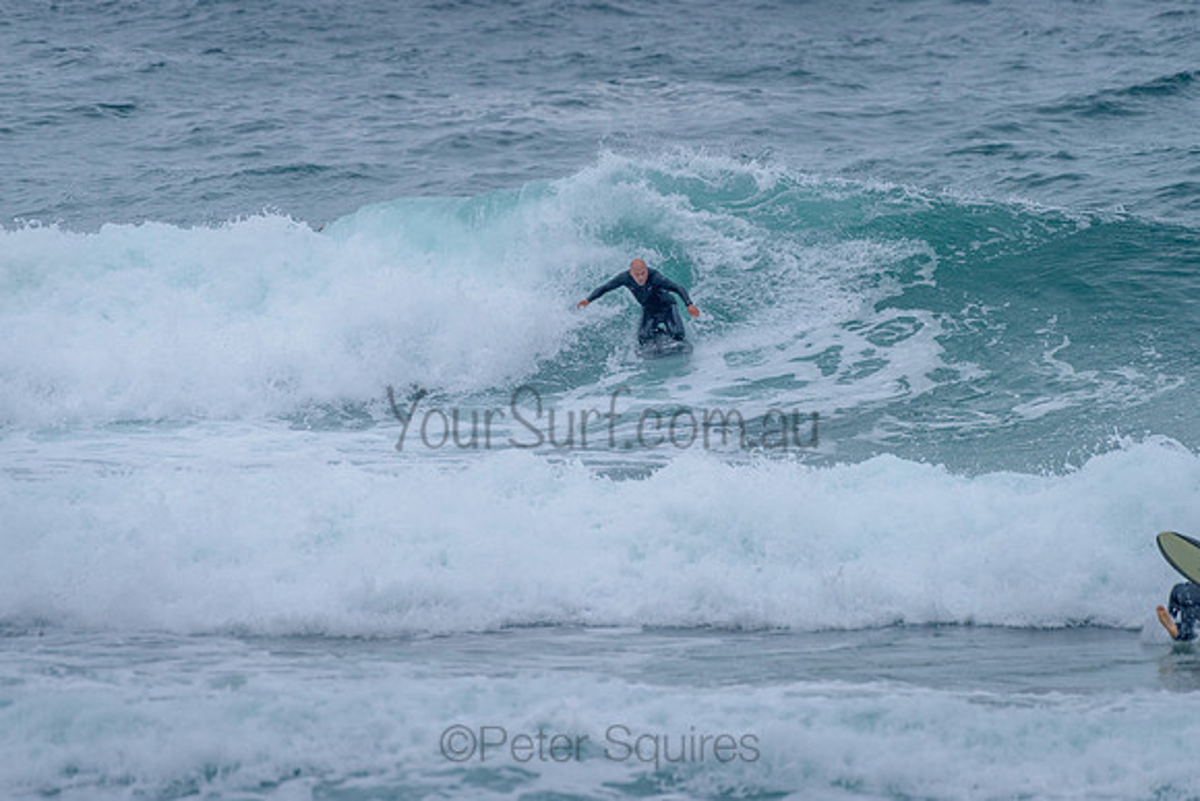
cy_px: 311
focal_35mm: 613
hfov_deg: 3.4
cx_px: 602
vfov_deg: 2.2
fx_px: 20430
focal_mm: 500
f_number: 5.6
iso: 1000
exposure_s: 1/2000
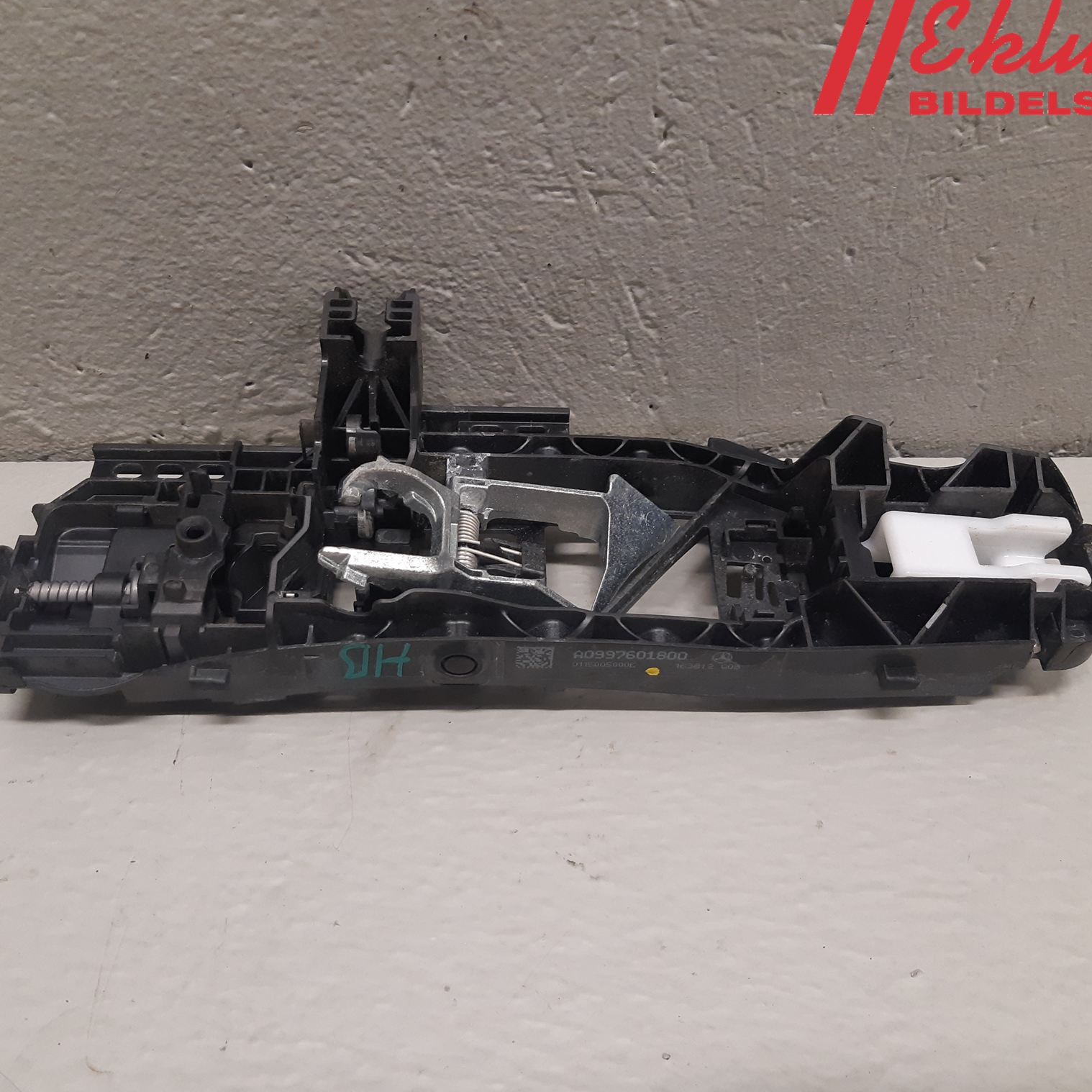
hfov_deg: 52.5
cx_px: 518
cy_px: 545
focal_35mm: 31
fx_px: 1106
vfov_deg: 52.5
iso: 160
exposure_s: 1/50
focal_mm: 3.93
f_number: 1.7
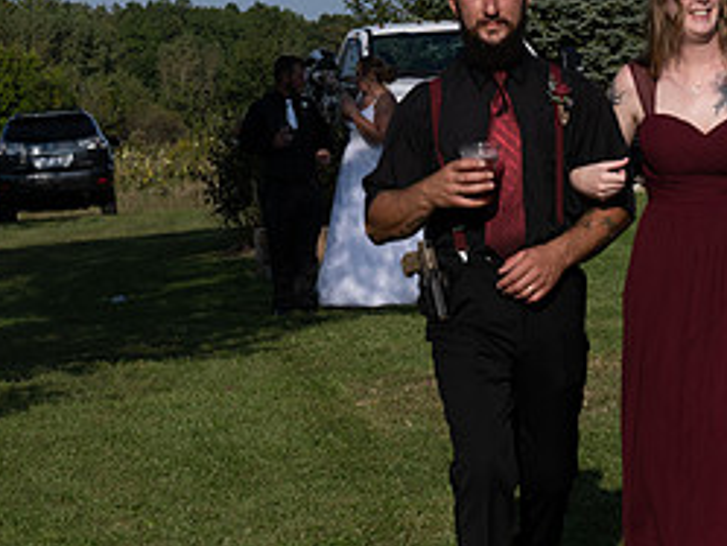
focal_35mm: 148
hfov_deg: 13.3
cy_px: 296
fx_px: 3110
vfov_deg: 10.0
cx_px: 546
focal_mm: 66
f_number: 7.1
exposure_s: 1/1250
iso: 250
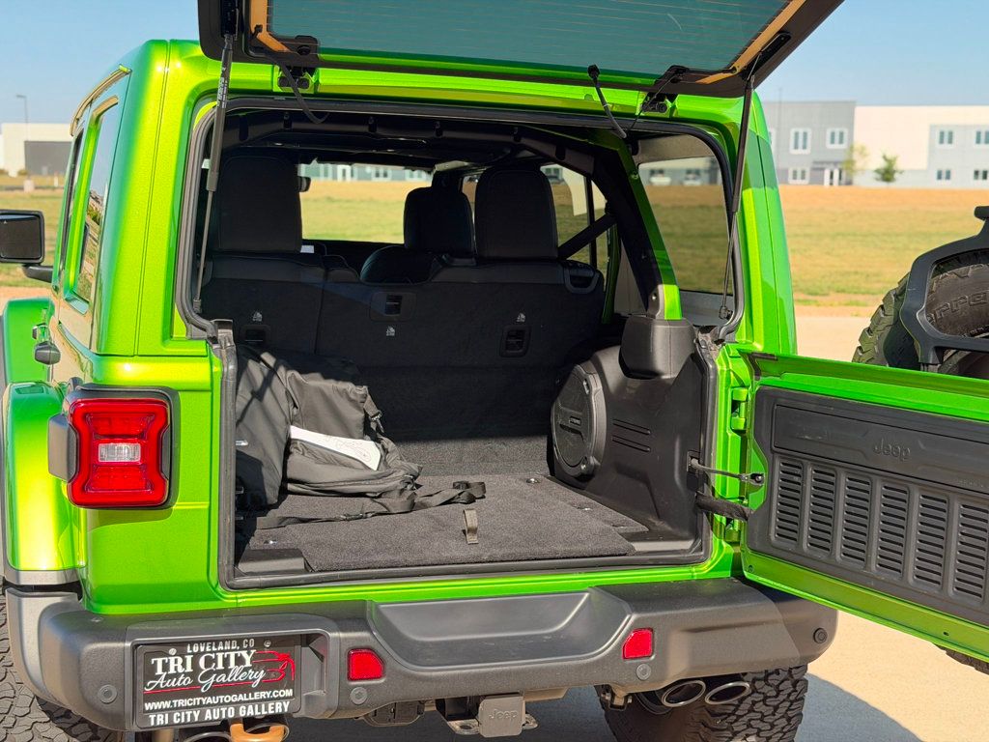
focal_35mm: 48
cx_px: 494
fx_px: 1371
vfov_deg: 30.3
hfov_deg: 39.7
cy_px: 371
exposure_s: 1/345
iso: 80
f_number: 1.78
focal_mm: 6.76
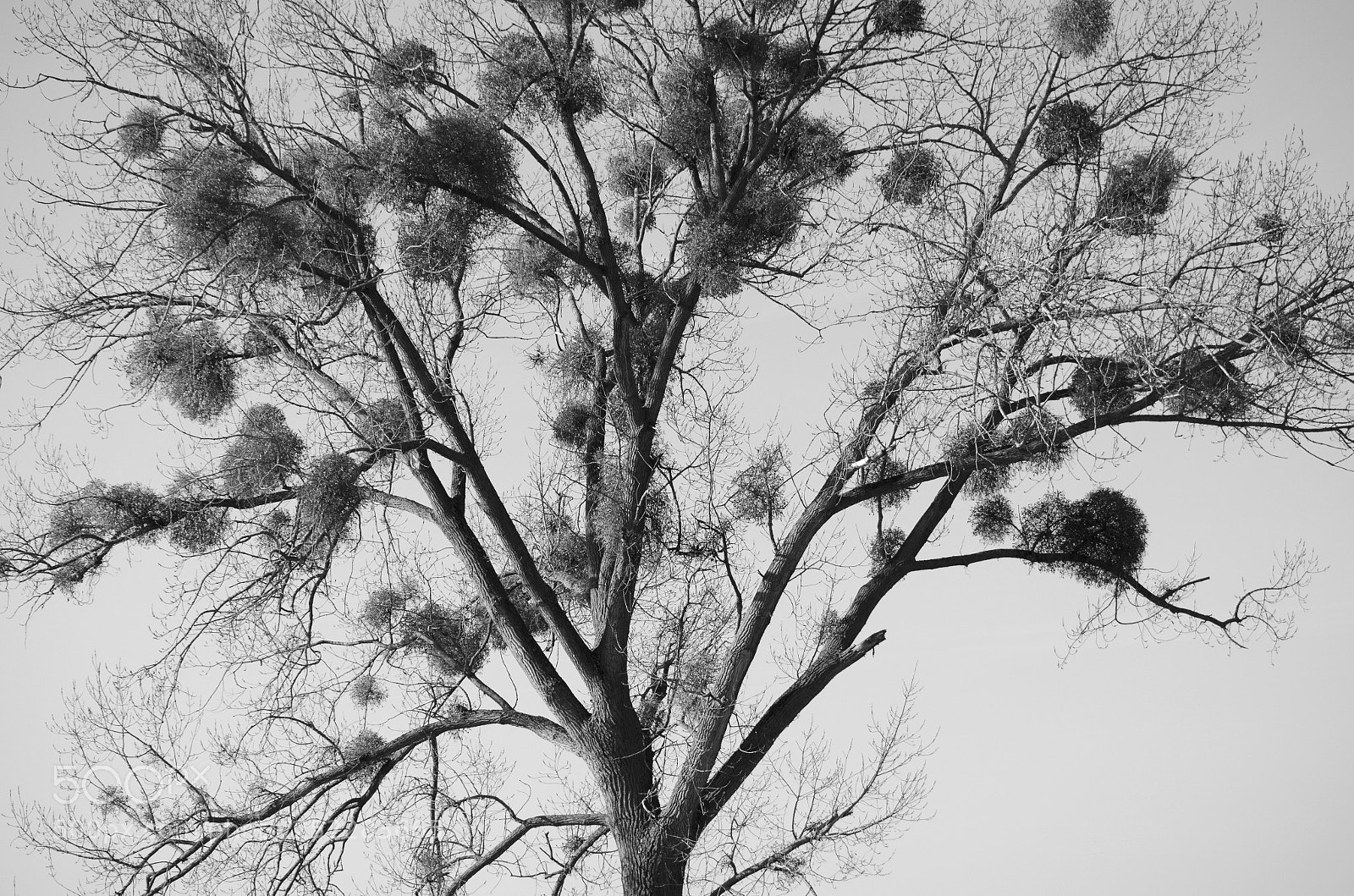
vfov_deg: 16.5
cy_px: 448
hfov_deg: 24.7
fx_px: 3096
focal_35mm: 82
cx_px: 677
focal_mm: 55
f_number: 6.3
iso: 400
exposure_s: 1/2000
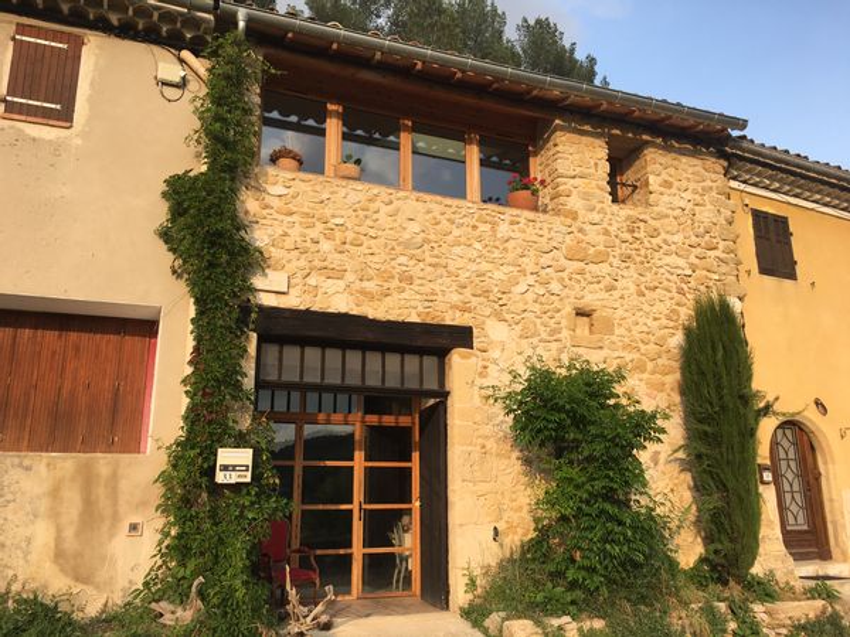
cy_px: 318
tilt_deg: +14.7
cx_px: 425
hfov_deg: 61.7
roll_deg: +0.0
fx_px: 712
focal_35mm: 29
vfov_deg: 48.2
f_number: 2.2
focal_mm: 4.15
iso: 25
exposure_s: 1/513
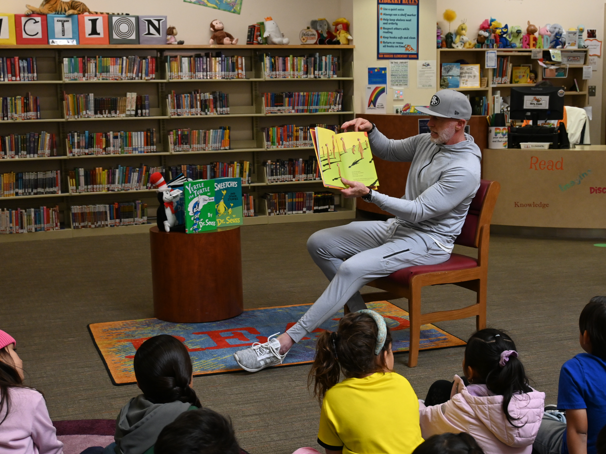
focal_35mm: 53
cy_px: 227
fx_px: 925
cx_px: 334
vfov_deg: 27.6
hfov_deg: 36.3
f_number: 5
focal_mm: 32.5
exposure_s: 1/125
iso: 1250
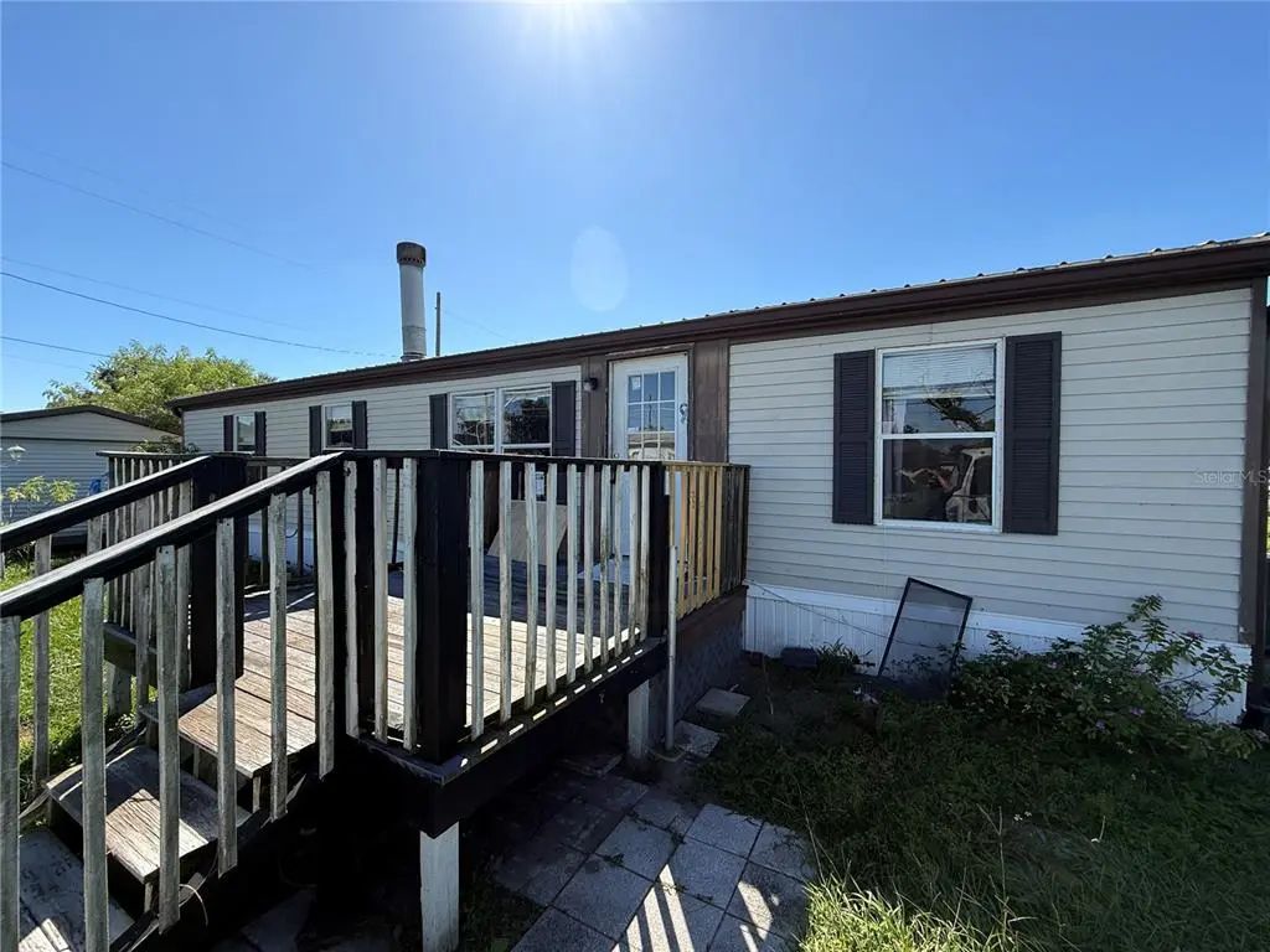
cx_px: 635
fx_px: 514
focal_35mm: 14
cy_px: 476
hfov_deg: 102.1
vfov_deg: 85.7
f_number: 2.2
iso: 20
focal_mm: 2.22
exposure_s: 1/613
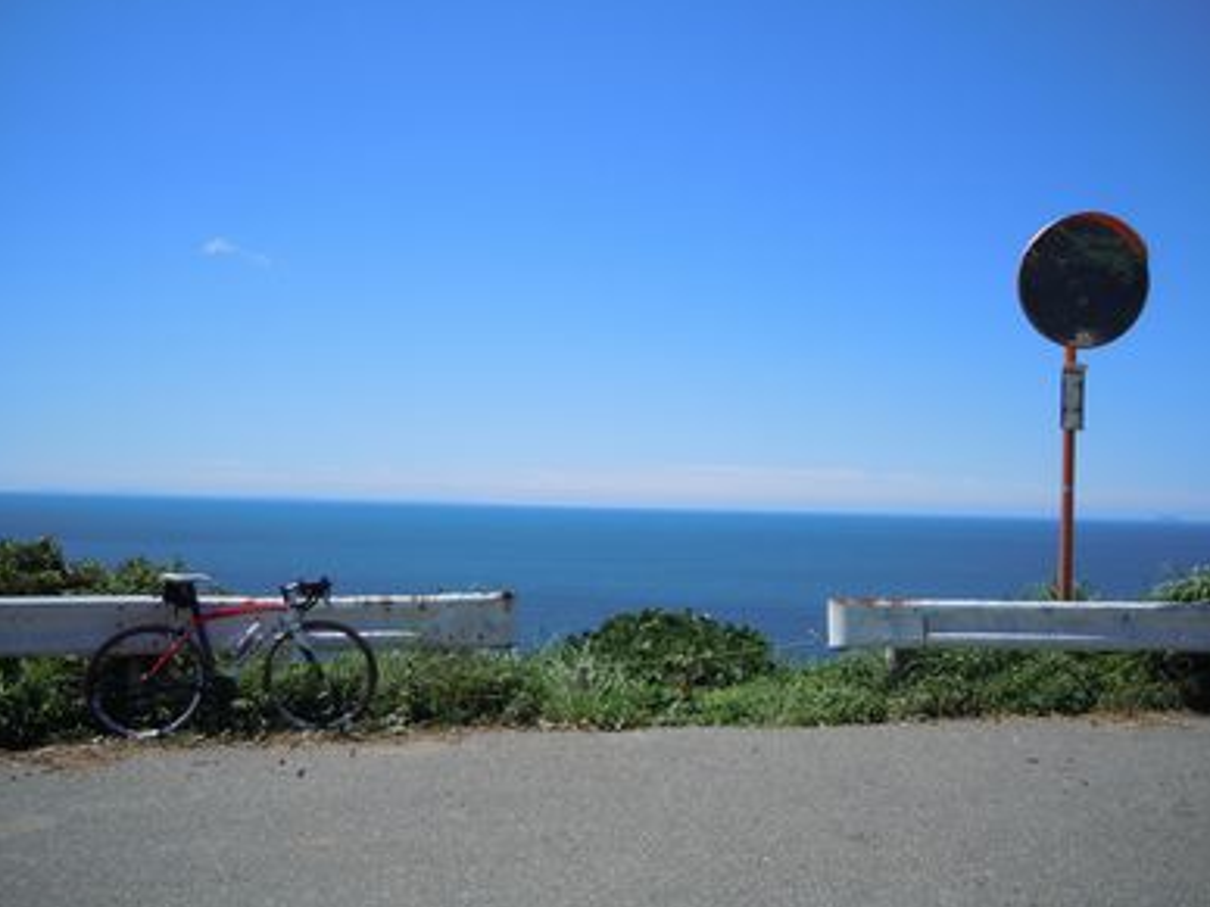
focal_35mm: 34
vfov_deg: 41.8
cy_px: 452
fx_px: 1188
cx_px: 614
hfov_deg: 54.0
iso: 100
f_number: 8
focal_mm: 5.9
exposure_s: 1/250
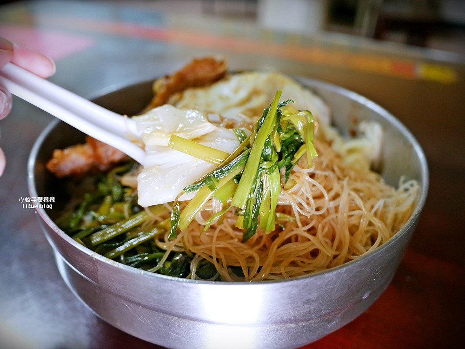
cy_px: 174
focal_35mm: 28
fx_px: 376
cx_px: 232
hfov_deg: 63.4
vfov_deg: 49.8
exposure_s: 1/60
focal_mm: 14
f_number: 2.5
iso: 400
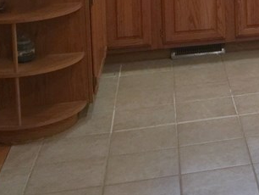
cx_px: 424
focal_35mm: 97
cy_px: -71
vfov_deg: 14.5
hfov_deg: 17.5
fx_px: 726
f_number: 2.2
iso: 80
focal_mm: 4.15
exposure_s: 1/15
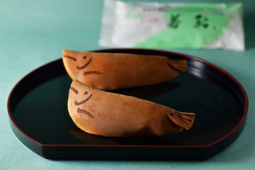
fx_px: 602
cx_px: 128
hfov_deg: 23.9
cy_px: 85
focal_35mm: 85
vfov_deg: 16.1
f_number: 4.5
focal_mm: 85
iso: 500
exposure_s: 1/200
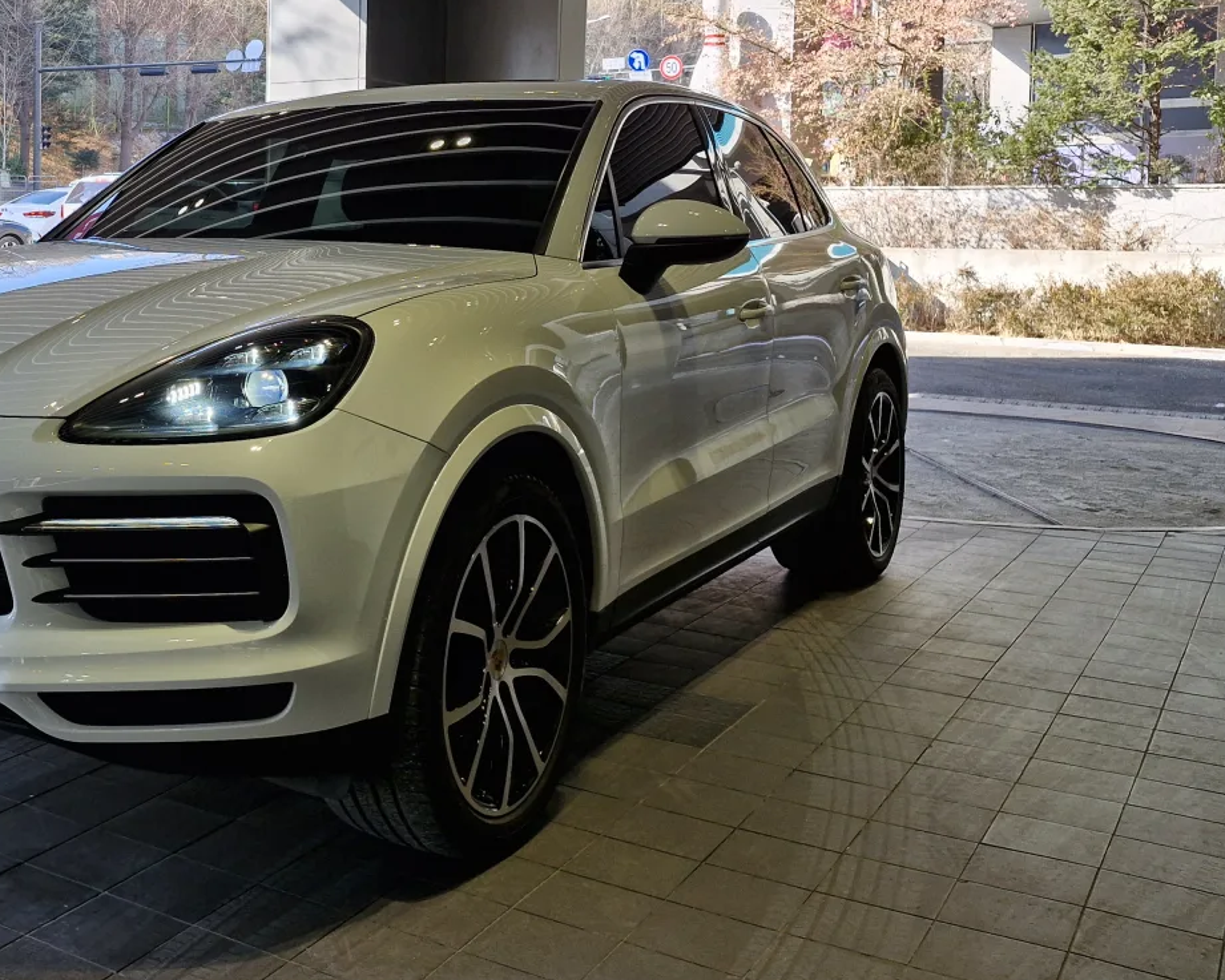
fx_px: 1414
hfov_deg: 44.0
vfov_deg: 37.7
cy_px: 308
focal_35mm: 39
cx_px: 202
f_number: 1.8
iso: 50
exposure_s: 1/205
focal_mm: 5.54
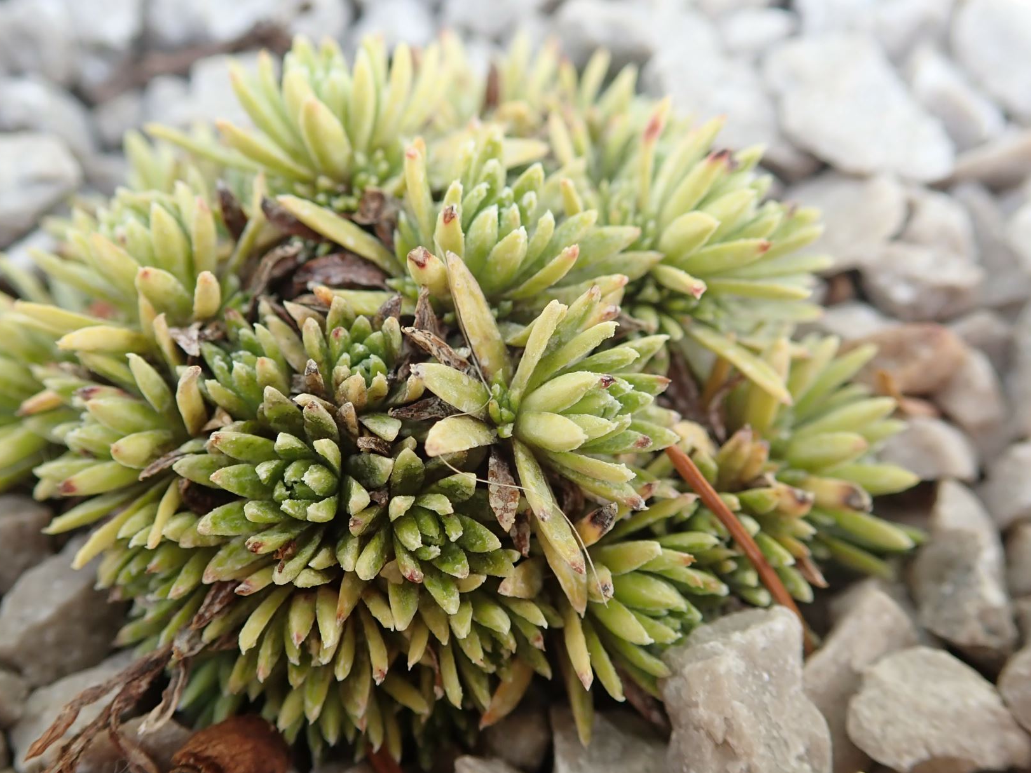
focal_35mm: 37
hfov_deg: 50.1
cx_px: 474
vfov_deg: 38.6
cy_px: 364
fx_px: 1102
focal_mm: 5.5
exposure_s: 1/125
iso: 100
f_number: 3.2
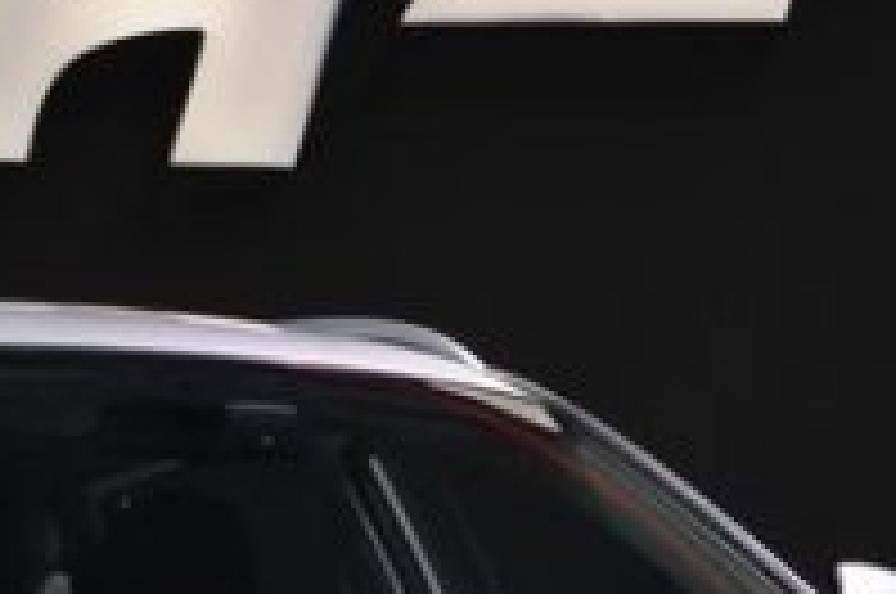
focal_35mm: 169
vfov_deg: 7.9
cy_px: 952
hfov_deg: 12.1
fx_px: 4199
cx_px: 81
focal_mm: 28
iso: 400
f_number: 5.6
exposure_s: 1/125
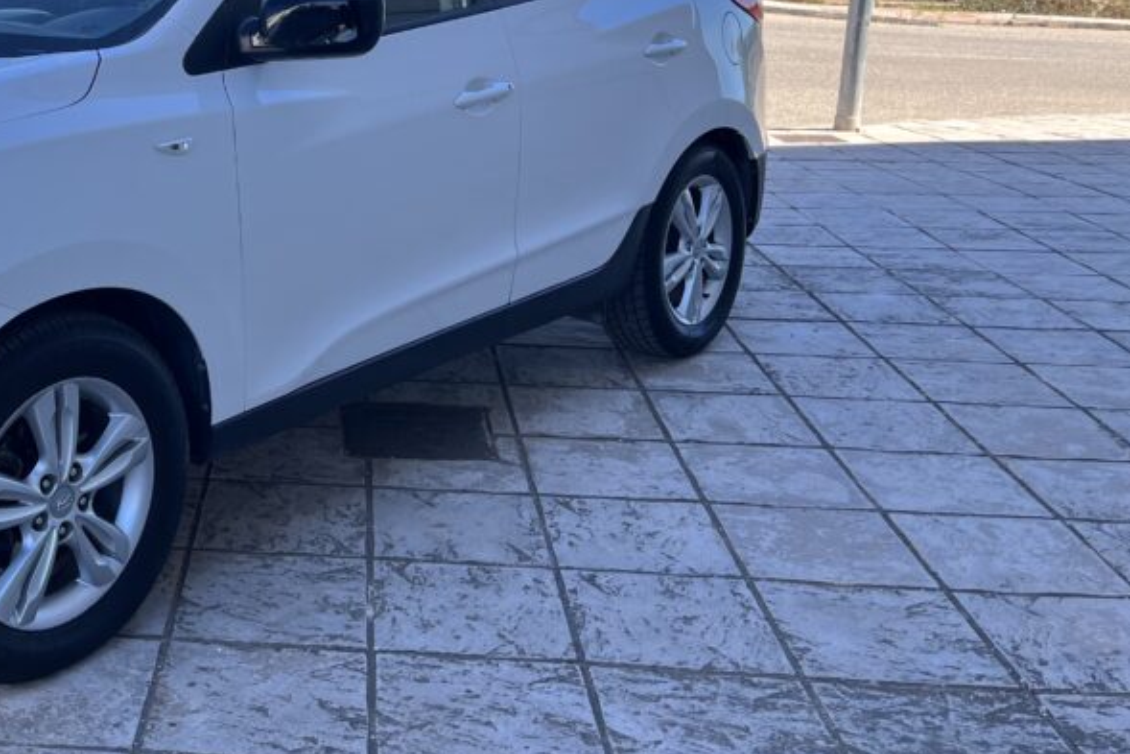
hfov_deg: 39.9
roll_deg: -1.3
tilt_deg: -6.9
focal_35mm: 47
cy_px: 121
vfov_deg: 27.9
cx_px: 192
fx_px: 1476
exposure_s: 1/461
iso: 50
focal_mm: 5.1
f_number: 1.6
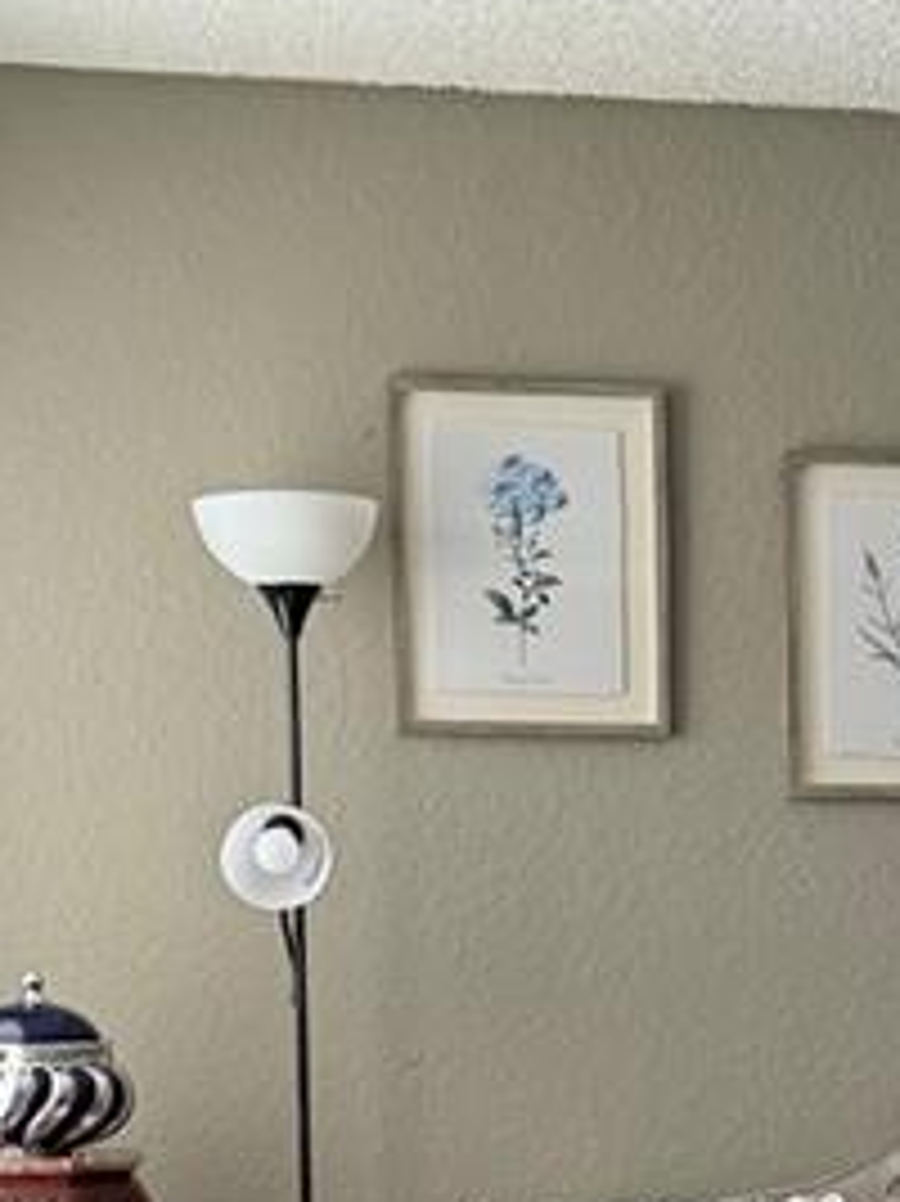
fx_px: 3747
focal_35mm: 108
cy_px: 1333
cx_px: 1004
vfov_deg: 17.6
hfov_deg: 13.4
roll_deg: -1.4
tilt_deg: -5.0
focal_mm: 6.76
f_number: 1.78
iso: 80
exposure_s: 1/121
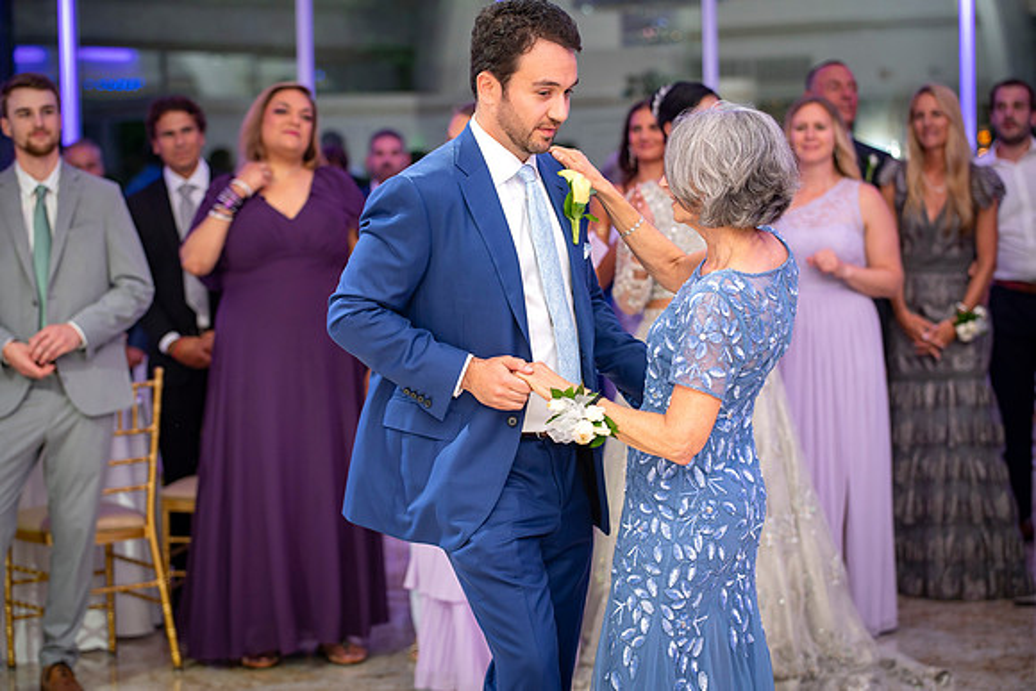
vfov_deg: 15.3
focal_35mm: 90
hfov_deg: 22.7
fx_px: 2578
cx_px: 512
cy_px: 344
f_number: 2.8
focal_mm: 82
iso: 800
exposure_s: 1/125
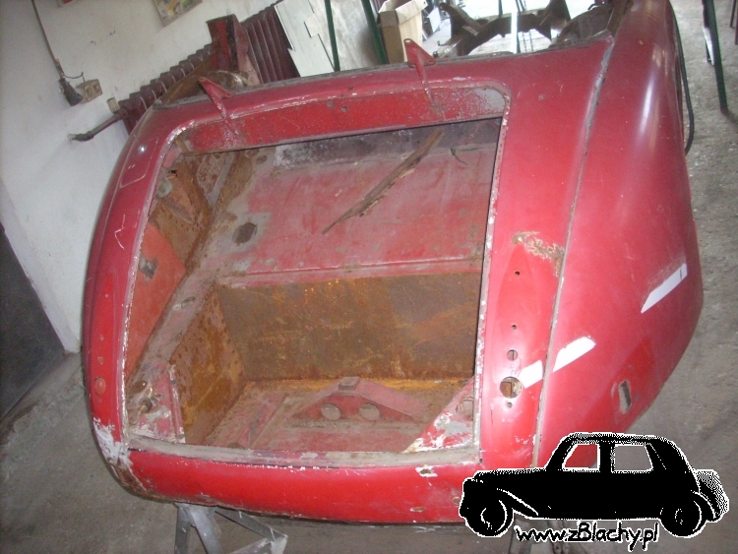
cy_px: 277
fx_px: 789
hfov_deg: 50.1
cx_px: 369
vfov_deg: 38.7
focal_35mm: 37
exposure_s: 1/60
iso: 400
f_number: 2.8
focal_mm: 6.2
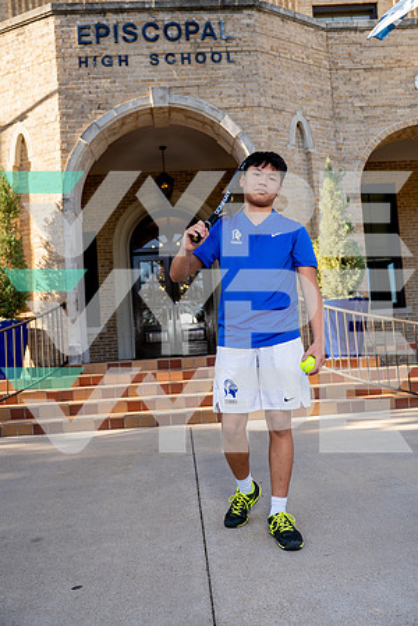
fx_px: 575
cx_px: 209
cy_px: 313
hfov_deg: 40.0
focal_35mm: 33
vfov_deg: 57.2
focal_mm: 33
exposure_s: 1/250
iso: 100
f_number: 4
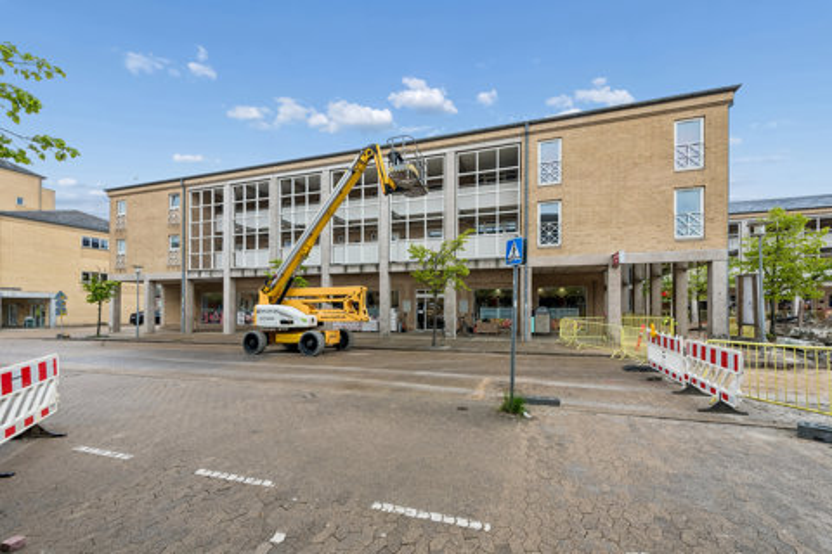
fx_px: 324
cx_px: 416
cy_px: 277
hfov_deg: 104.3
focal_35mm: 14
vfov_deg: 81.2
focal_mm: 14
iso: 250
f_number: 13
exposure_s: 1/125
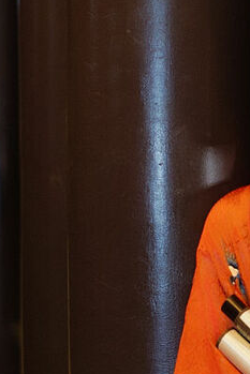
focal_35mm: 221
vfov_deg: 9.3
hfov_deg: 6.2
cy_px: 204
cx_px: 353
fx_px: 2300
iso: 800
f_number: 2.5
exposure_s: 1/80
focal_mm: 50
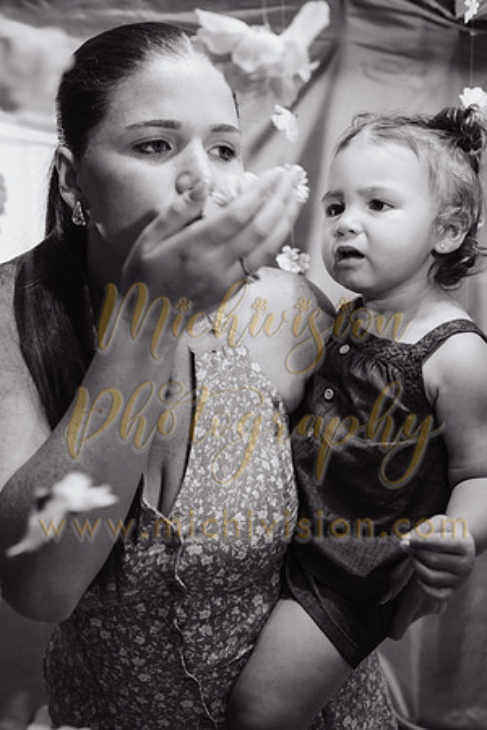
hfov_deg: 33.4
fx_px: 812
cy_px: 365
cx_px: 244
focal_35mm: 40
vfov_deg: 48.5
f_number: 6.3
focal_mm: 40
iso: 2000
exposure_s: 1/40
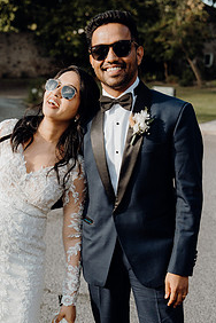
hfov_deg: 18.1
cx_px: 71
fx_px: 675
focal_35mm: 75
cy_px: 228
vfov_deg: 26.8
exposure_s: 1/500
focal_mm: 47
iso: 125
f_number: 3.5
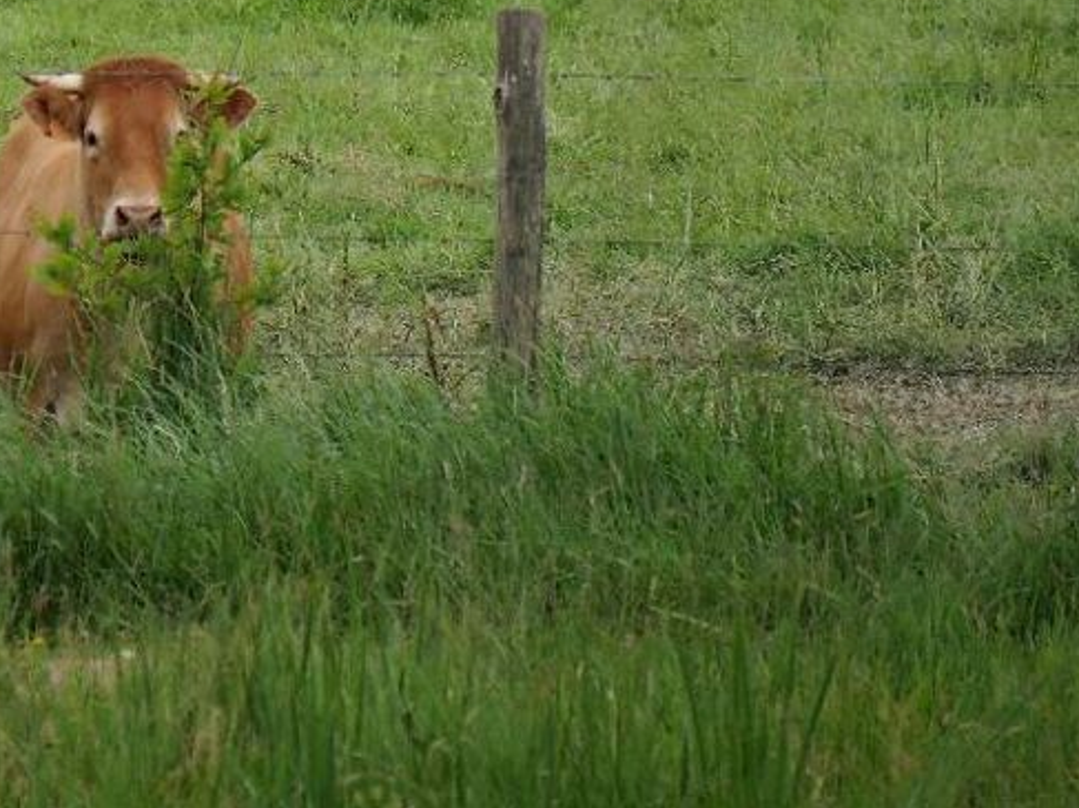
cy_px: 0
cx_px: -47
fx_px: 36055
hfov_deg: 1.7
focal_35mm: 1157
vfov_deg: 1.3
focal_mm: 275
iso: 320
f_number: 5.5
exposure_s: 1/640
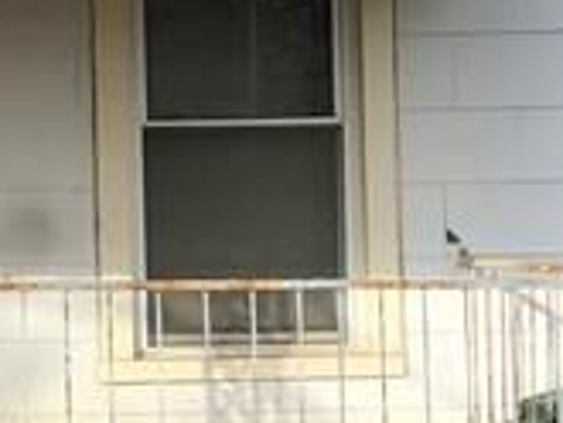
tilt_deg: +0.8
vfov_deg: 8.5
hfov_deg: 10.7
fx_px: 2832
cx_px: -427
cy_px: 48
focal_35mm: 174
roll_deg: -1.3
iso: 20
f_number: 1.8
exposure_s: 1/676
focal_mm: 3.99
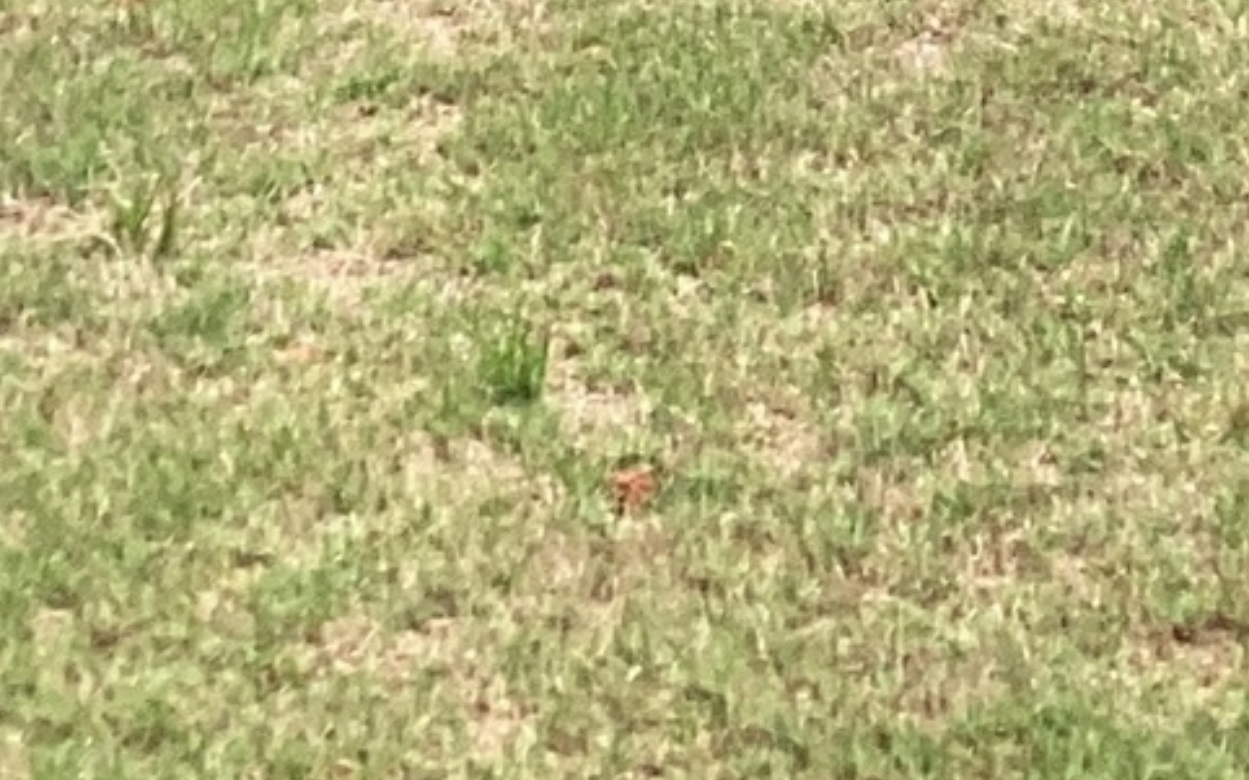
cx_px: 578
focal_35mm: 157
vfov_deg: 7.5
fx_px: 5343
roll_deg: +1.4
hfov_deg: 13.3
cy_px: -1373
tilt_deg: -6.9
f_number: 2.4
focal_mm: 3.3
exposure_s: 1/916
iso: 25
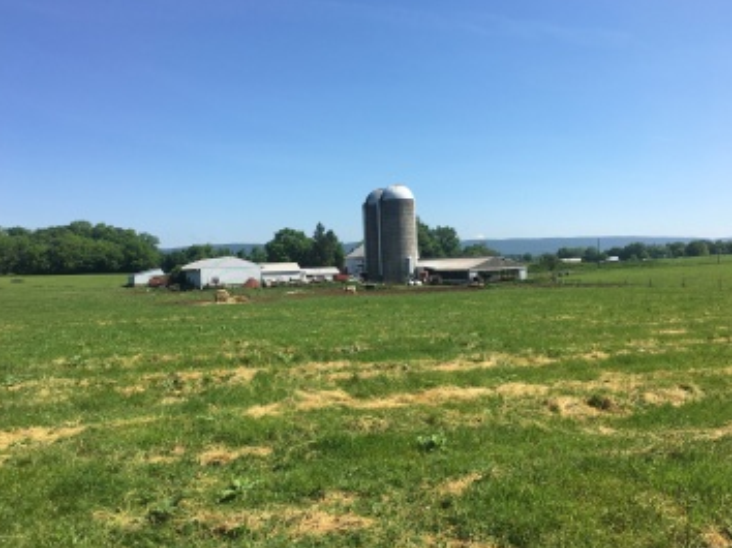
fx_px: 634
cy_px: 273
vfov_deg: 46.7
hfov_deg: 60.0
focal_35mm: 30
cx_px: 368
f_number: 2.2
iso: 25
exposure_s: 1/1399
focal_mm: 4.15
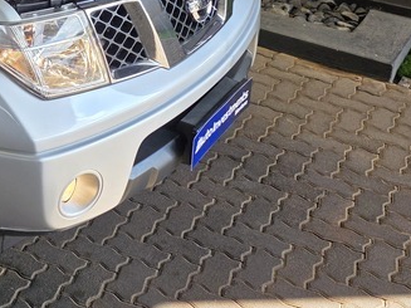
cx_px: -69
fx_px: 855
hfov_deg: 24.7
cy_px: -107
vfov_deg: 18.8
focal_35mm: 72
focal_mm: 6.25
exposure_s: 1/359
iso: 50
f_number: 1.7
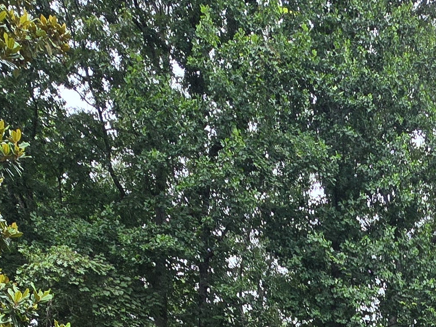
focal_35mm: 51
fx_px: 642
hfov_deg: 34.3
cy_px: 622
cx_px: 433
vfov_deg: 19.4
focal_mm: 2.2
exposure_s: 1/645
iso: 50
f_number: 2.2
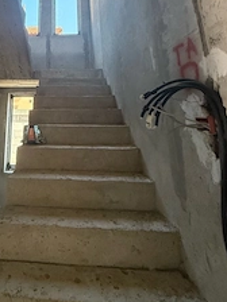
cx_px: 47
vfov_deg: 62.7
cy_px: 55
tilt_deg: +14.9
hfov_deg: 51.6
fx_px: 219
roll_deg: -1.3
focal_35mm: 25
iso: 250
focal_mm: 2.22
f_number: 2.2
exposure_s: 1/99
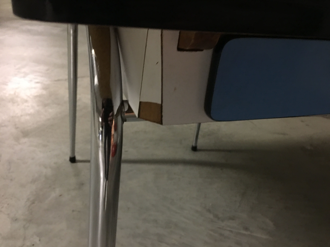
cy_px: 124
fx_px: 276
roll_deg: -7.4
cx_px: 165
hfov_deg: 61.7
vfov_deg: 48.2
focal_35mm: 29
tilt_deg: -24.9
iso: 100
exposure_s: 1/4
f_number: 2.2
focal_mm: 4.15
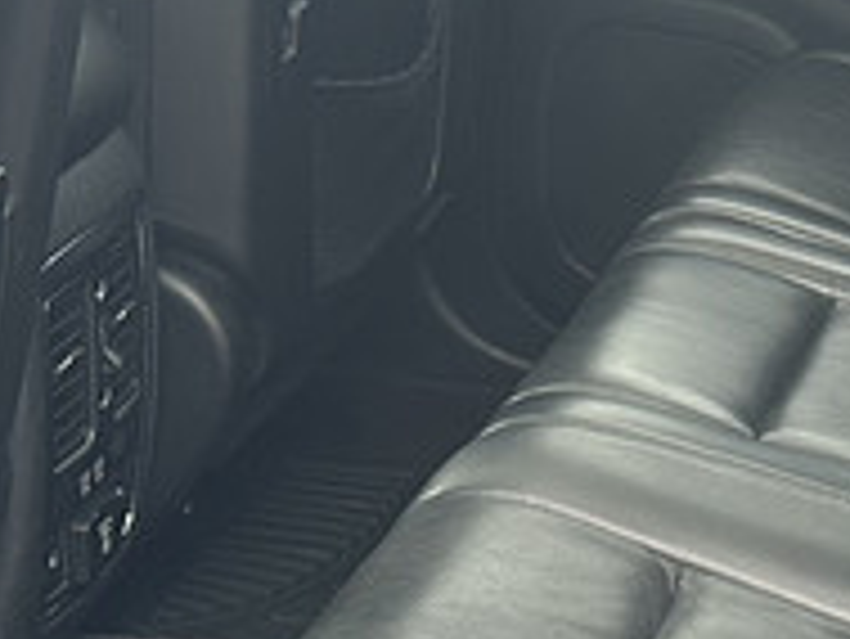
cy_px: 81
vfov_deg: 11.4
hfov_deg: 15.0
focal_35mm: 130
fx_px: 3194
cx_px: 805
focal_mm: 6.86
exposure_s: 1/236
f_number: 1.78
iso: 80
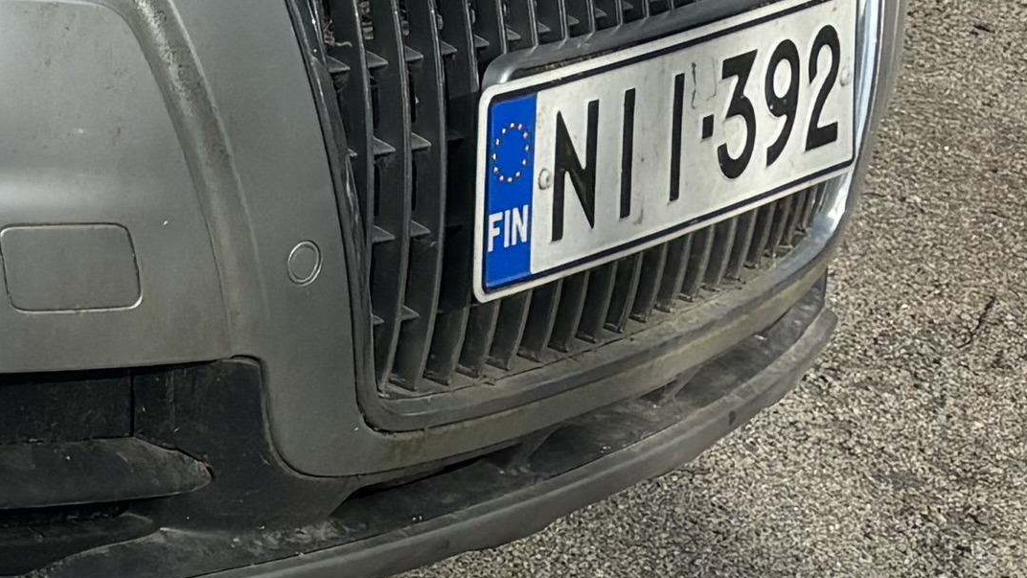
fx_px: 4112
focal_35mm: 151
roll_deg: -1.3
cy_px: -462
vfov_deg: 7.8
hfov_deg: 11.8
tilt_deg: -14.6
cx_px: -1358
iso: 50
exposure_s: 1/2398
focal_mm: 5.96
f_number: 1.6
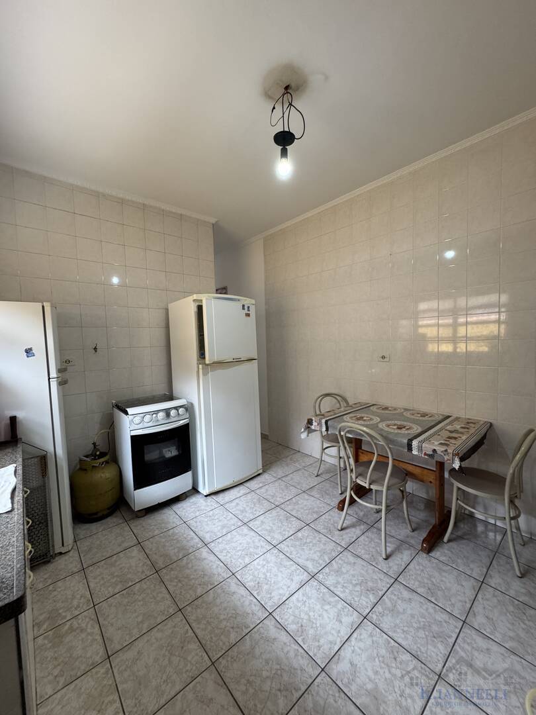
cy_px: 358
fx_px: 289
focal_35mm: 14
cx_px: 268
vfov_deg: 102.1
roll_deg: +1.7
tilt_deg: -2.9
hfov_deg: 85.7
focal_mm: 2.22
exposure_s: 1/120
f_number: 2.2
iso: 250
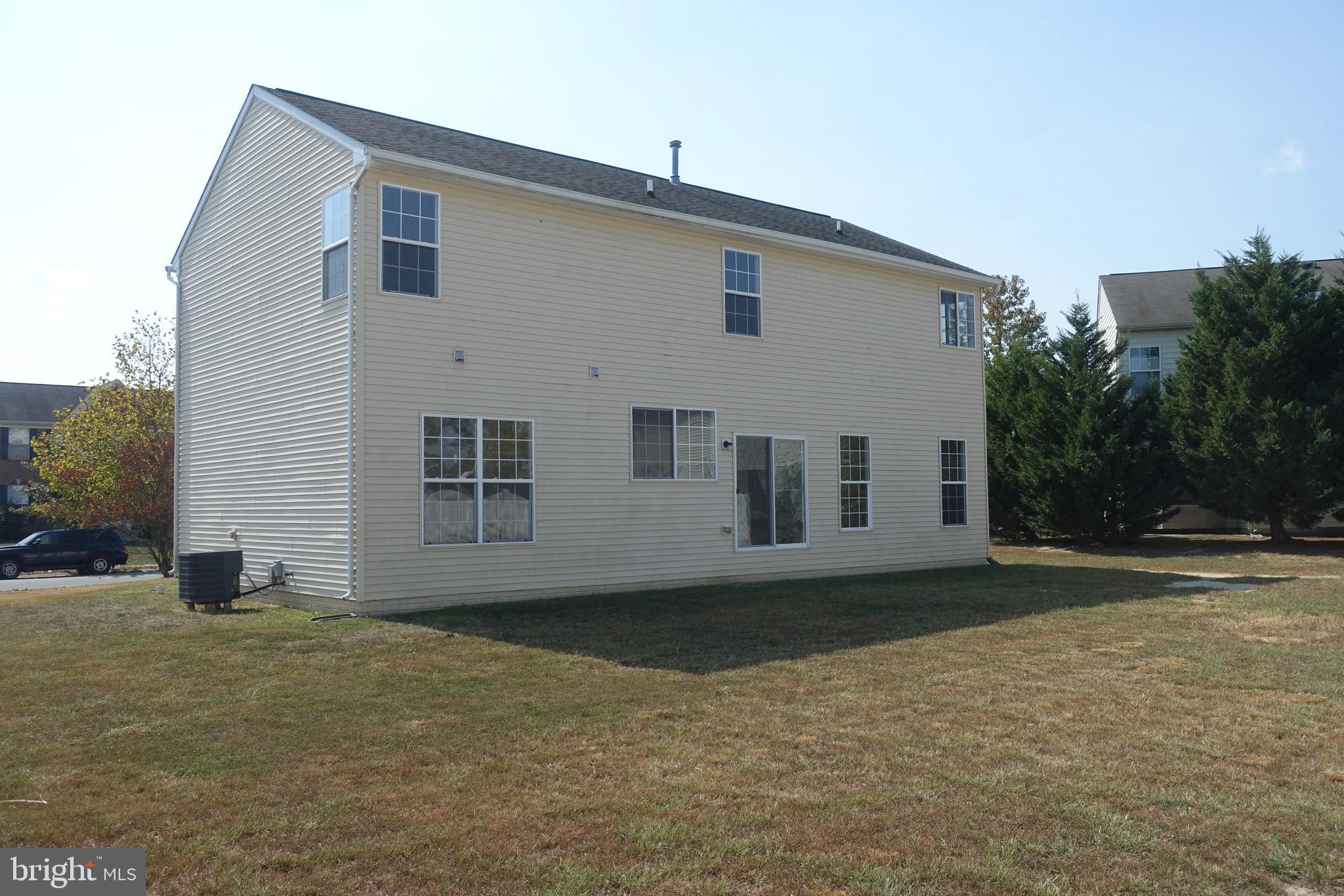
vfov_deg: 43.6
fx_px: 1120
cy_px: 448
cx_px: 672
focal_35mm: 30
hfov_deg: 61.9
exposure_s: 1/250
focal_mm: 11
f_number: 4
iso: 250
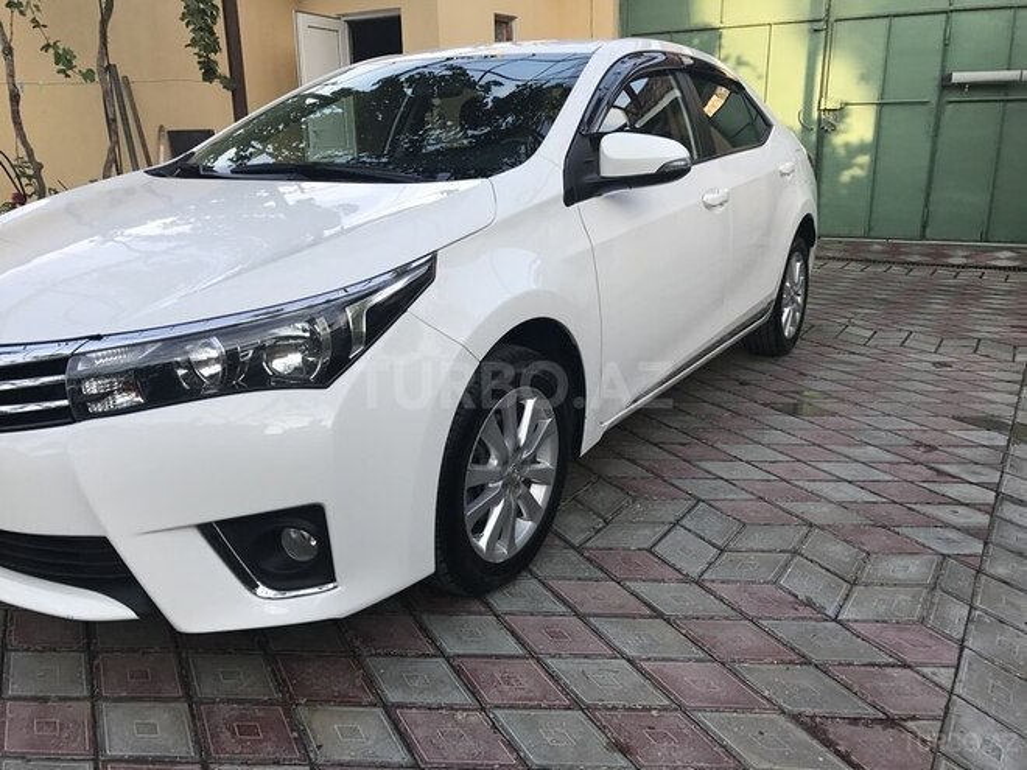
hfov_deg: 63.4
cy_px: 385
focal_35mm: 28
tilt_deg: -16.3
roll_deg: +1.1
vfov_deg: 49.7
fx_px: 831
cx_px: 514
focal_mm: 3.99
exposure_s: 1/386
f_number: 1.8
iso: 20
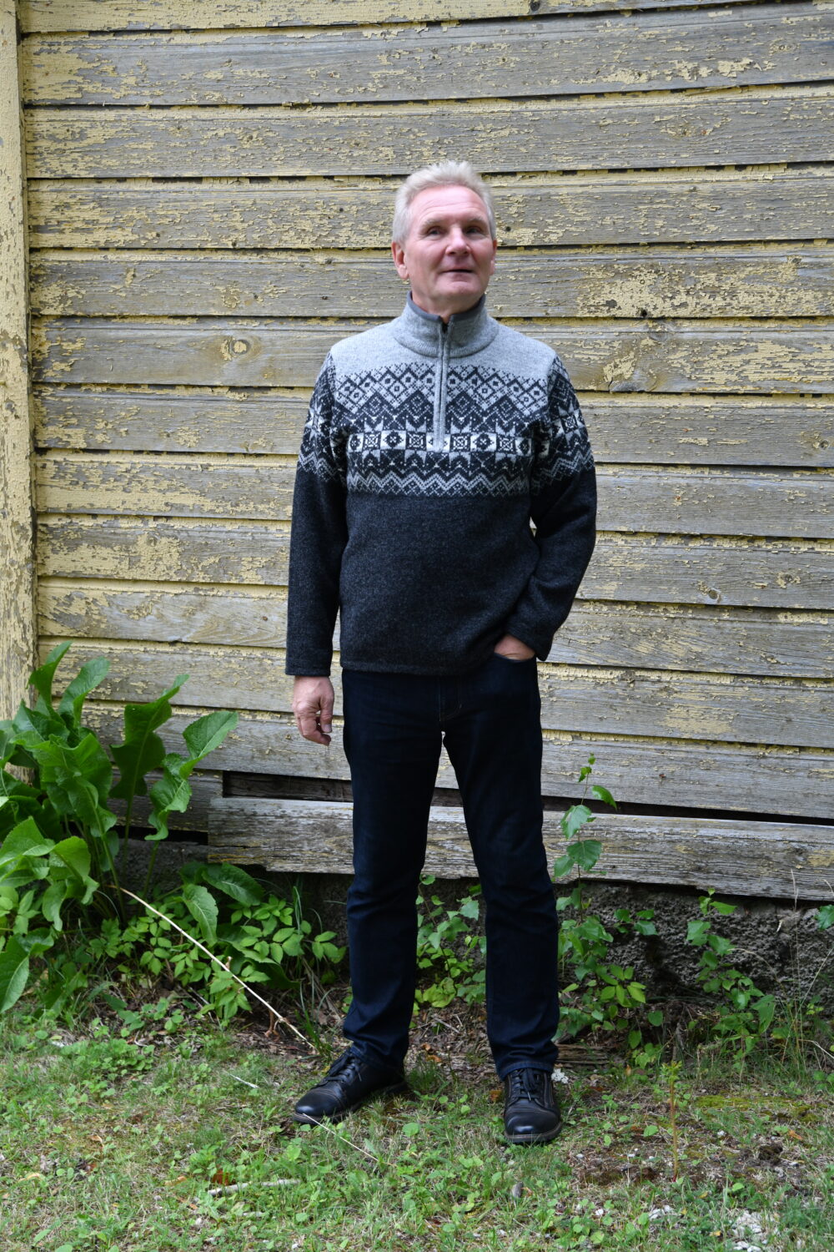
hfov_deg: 26.0
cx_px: 417
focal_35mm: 52
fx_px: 1807
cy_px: 626
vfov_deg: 38.2
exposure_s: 1/180
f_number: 6.7
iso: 800
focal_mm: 52
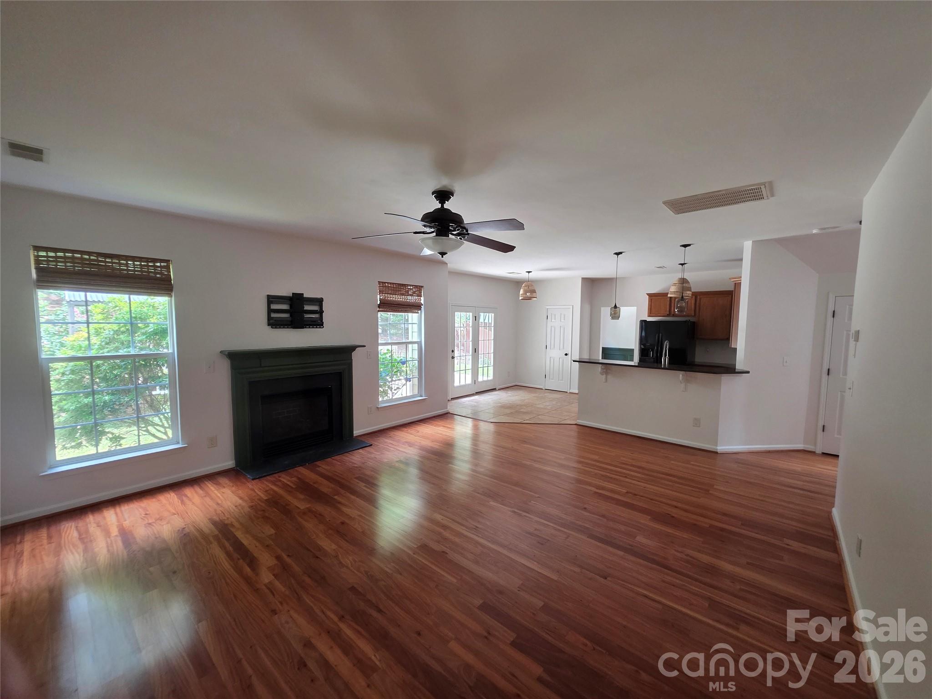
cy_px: 350
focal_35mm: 13
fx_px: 350
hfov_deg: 106.2
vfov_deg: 89.9
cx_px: 466
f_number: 1.9
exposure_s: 1/60
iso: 200
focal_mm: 2.2
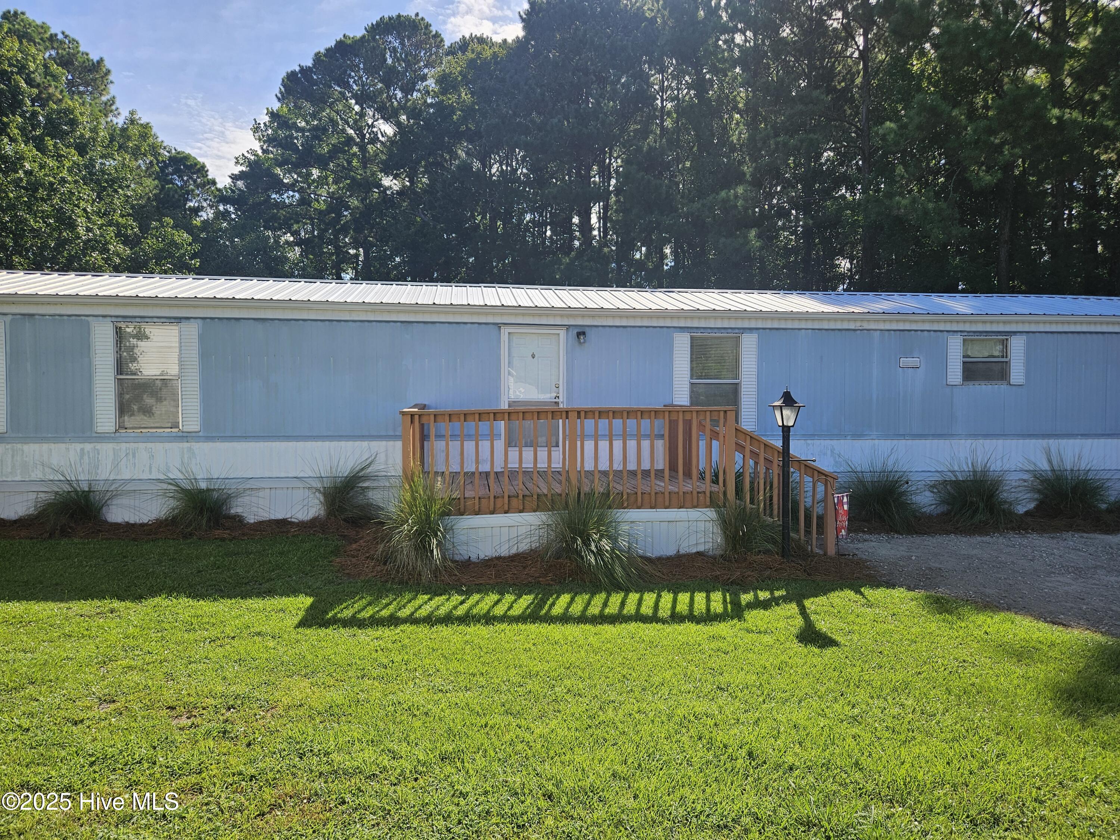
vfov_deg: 58.9
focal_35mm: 23
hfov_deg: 73.9
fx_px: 744
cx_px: 560
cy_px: 420
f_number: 1.8
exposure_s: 1/1497
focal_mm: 5.4
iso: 32
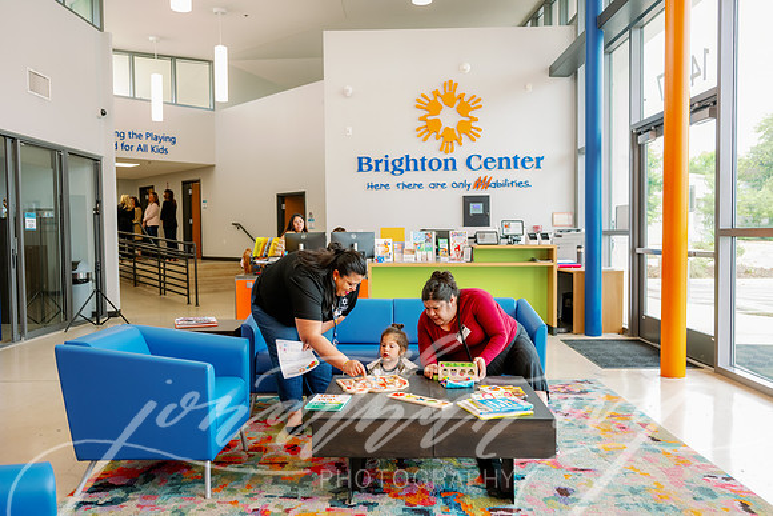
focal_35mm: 29
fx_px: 623
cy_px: 258
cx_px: 386
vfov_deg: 45.0
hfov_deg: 63.6
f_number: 2.8
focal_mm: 29
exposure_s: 1/200
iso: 1000
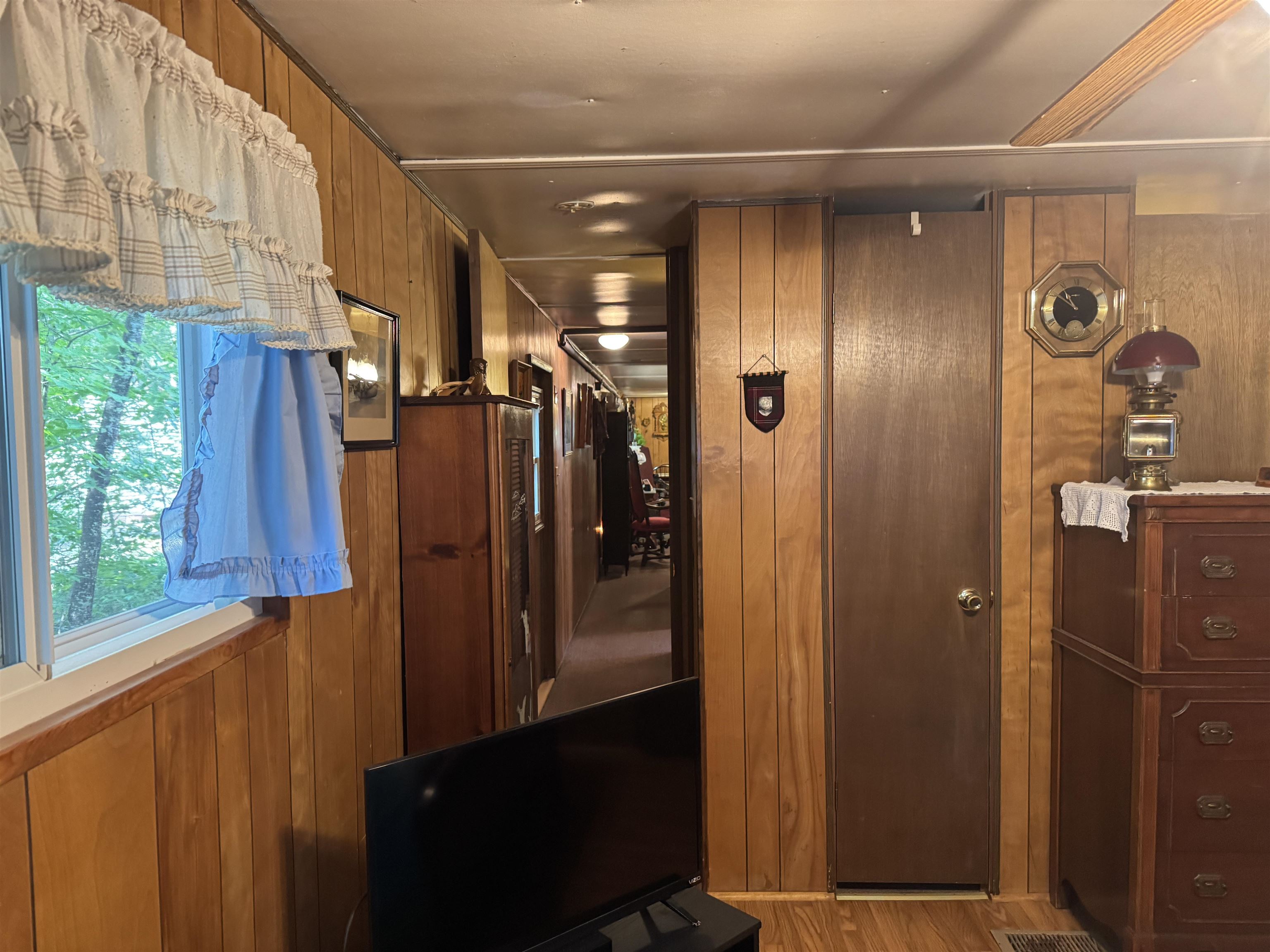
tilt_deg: -2.6
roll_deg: +0.8
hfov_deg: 71.6
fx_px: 881
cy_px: 476
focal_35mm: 24
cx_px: 635
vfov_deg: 56.8
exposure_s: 1/60
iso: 640
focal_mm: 6.76
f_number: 1.78
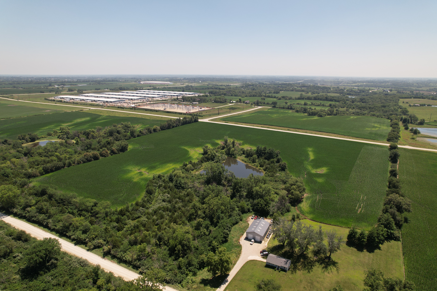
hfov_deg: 78.6
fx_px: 267
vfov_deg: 57.2
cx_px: 218
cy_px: 146
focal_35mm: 22
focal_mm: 8.38
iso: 110
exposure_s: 1/60
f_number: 2.8
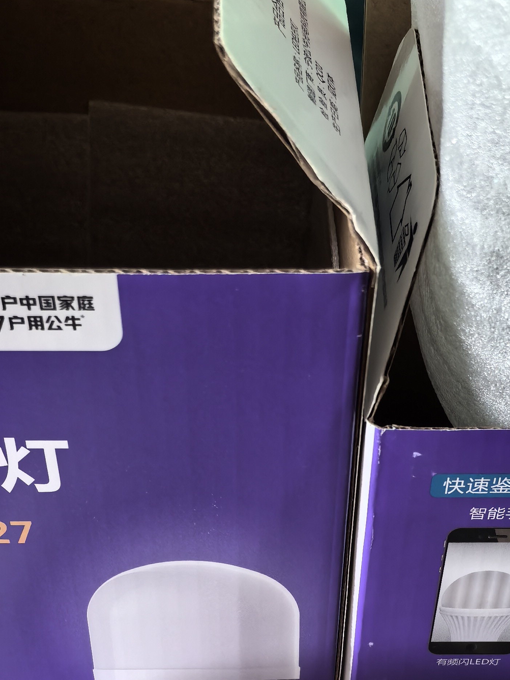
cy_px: 672
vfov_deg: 30.5
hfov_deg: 24.8
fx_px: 1159
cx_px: 308
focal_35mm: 59
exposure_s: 1/50
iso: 160
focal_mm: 5.75
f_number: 2
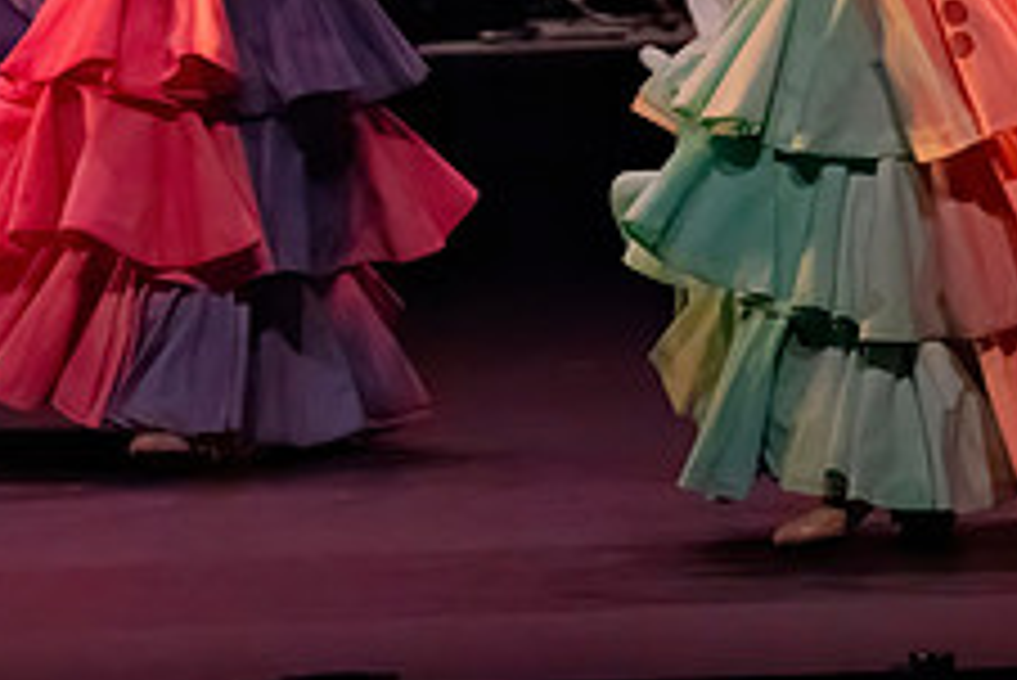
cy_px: -35
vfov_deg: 1.8
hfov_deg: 2.7
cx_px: 54
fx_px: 21935
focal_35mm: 776
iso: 20000
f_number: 6.3
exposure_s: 1/400
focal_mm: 303
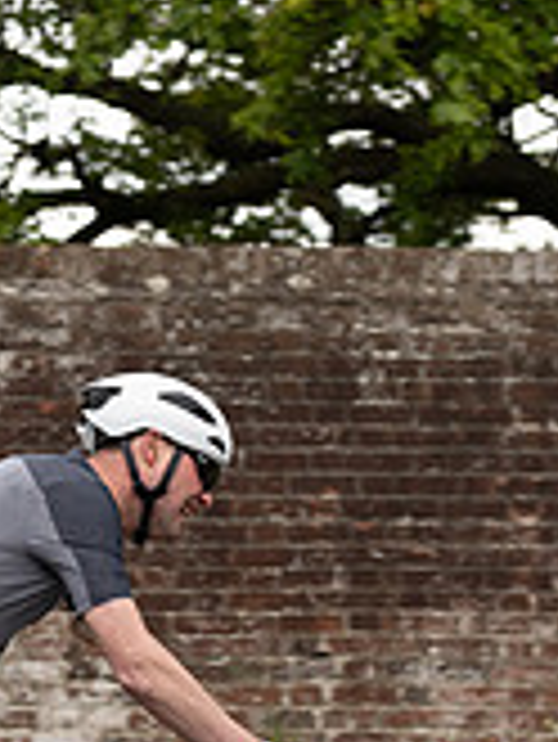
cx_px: 134
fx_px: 5624
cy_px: 476
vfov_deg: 7.6
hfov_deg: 5.7
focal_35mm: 262
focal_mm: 70
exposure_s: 1/1000
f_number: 3.5
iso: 320
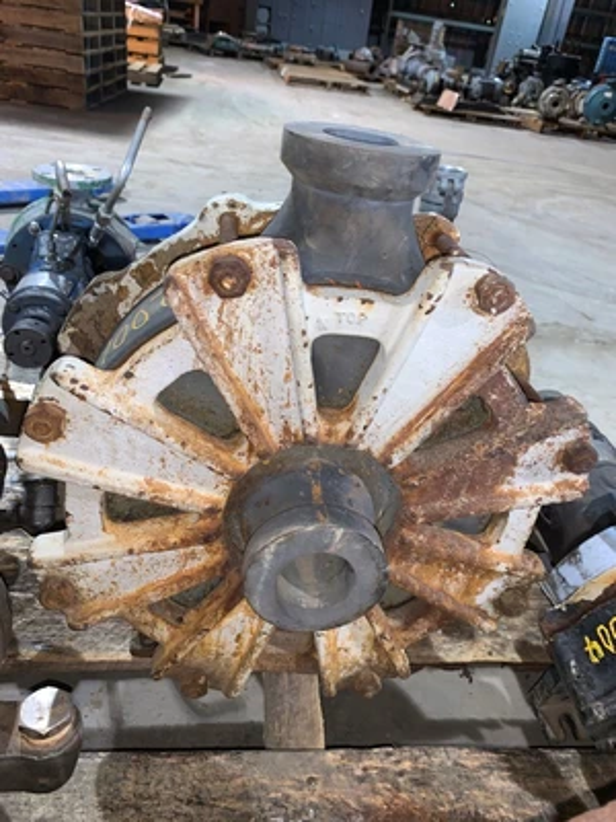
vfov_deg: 67.3
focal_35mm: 26
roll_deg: -7.7
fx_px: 617
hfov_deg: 53.1
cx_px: 308
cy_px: 411
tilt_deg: -29.7
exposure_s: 1/20
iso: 40
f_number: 1.8
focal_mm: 4.25
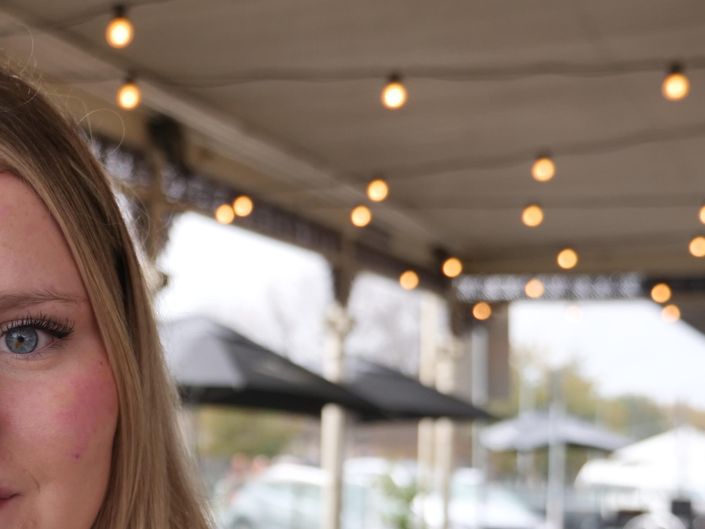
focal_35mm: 76
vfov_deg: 18.8
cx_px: 0
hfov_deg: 24.5
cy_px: 544
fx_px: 1548
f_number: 3.2
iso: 200
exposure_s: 1/500
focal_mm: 17
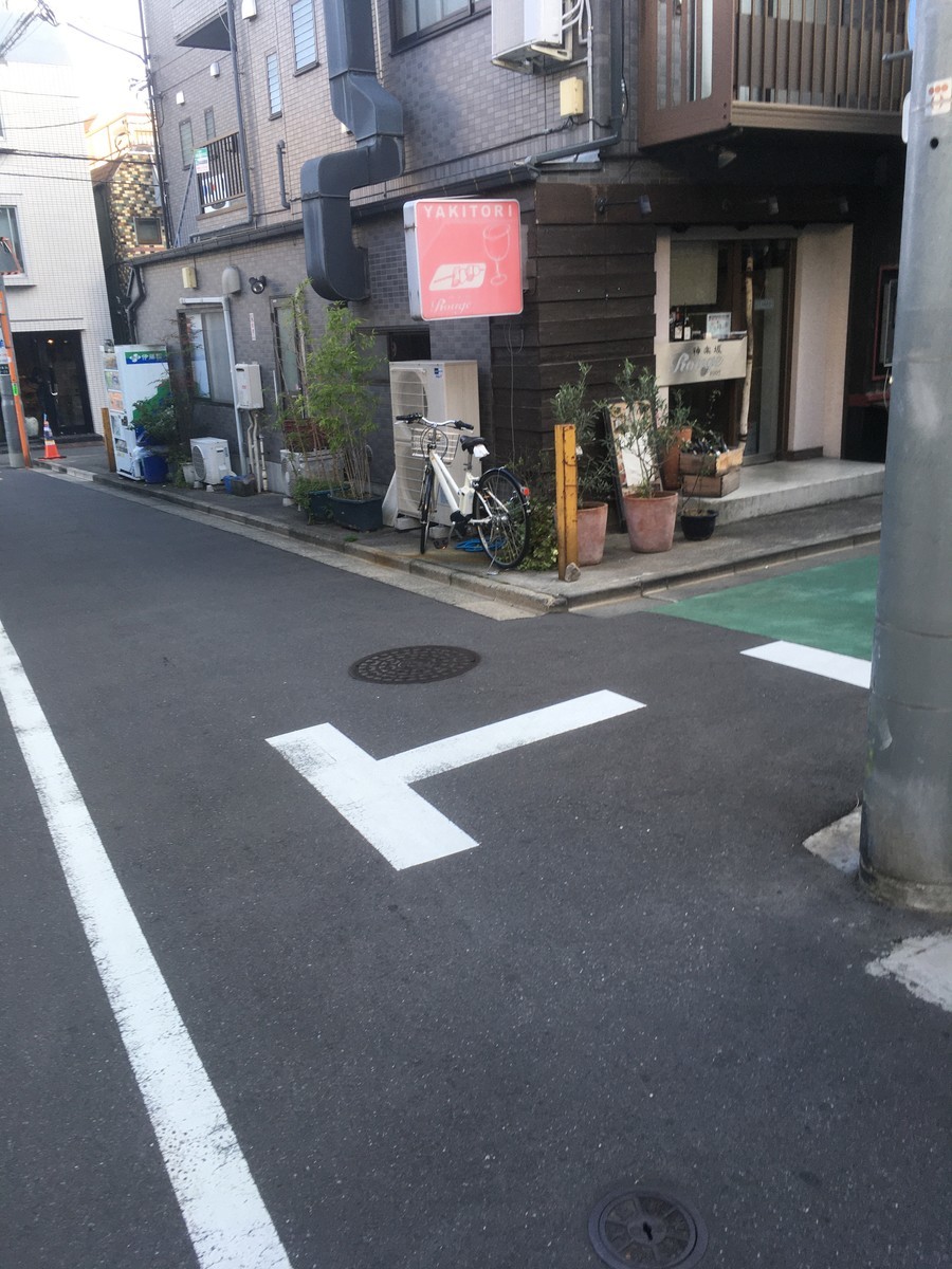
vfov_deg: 61.7
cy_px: 634
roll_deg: +1.8
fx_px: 1063
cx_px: 476
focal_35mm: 29
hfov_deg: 48.2
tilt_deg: -16.4
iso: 32
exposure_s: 1/120
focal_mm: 4.15
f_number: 2.2
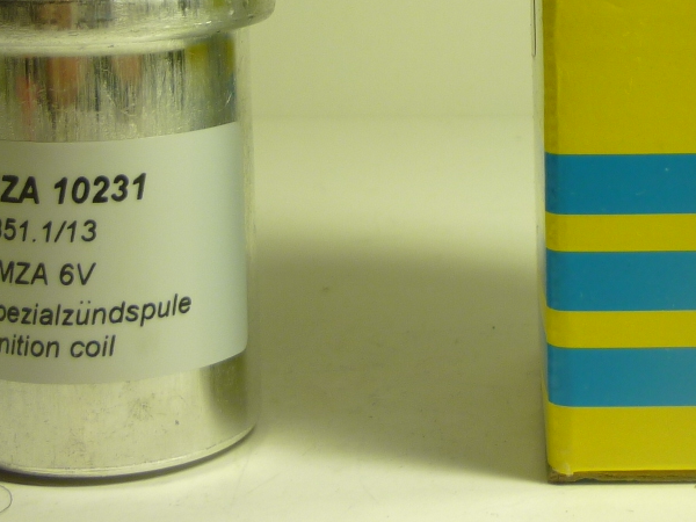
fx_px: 1769
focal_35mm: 88
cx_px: 452
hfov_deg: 22.2
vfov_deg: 16.1
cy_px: -100
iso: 80
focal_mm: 5.5
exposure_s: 1/40
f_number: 2.8
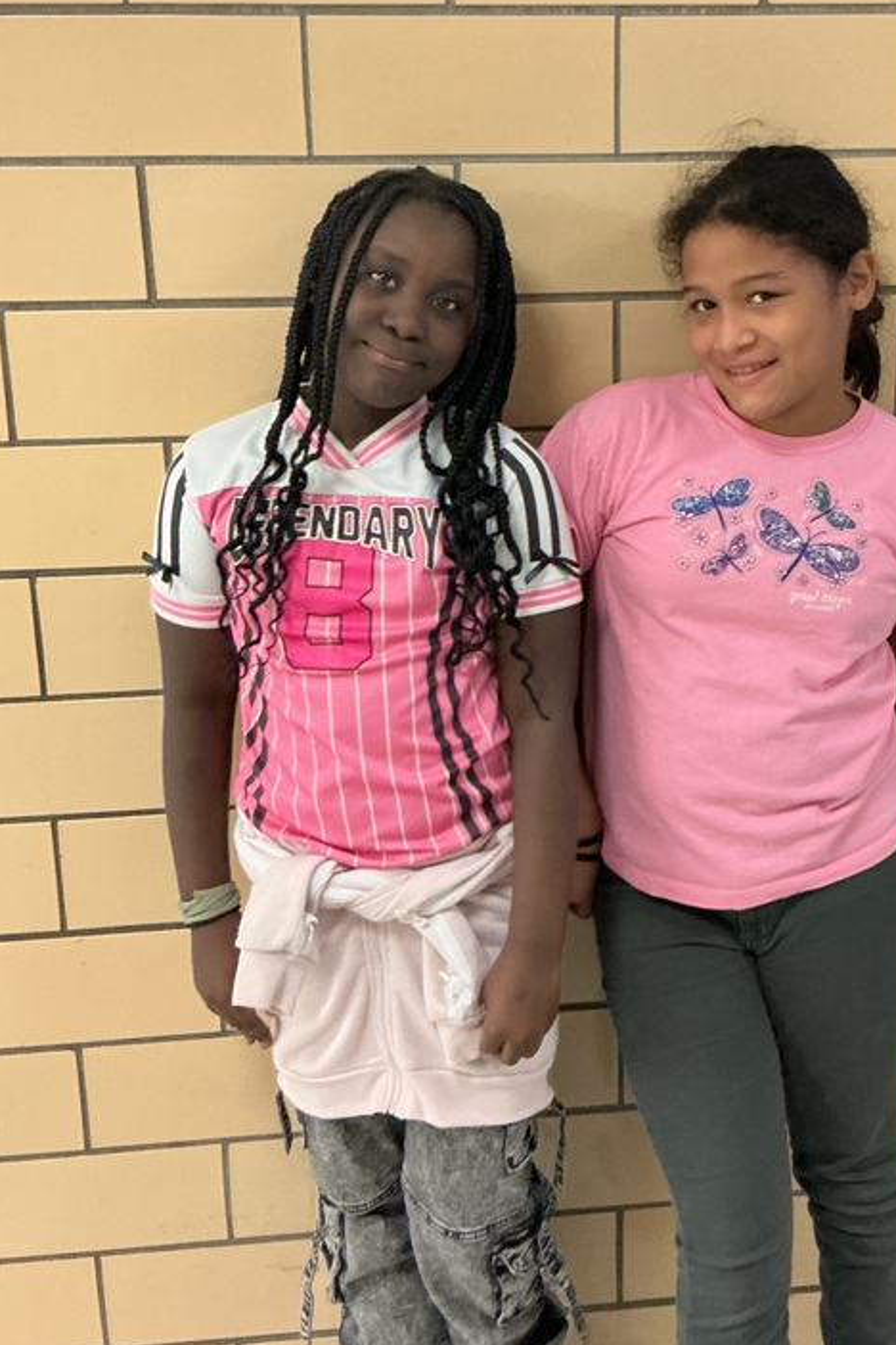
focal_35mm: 44
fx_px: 1643
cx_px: 576
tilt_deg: -15.2
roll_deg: -0.2
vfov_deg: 44.4
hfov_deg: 30.3
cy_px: 584
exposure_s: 1/40
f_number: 1.8
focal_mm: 3
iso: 200
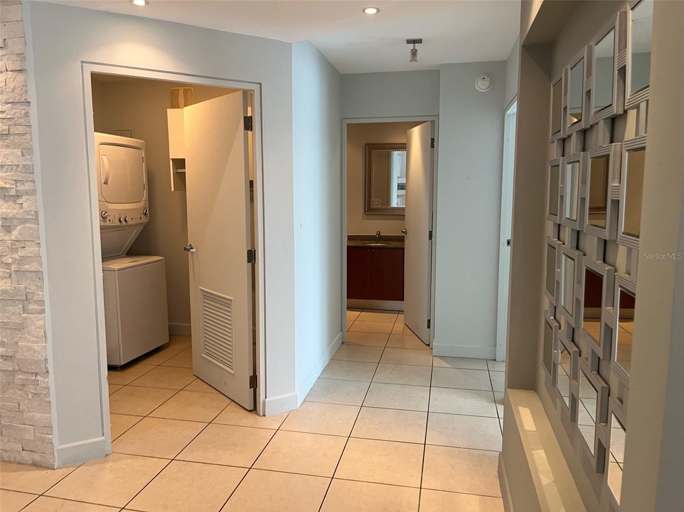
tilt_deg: -6.0
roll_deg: -0.2
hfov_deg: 67.3
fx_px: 514
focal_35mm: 26
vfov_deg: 53.0
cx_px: 342
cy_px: 256
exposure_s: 1/60
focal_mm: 5.1
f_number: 1.6
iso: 100
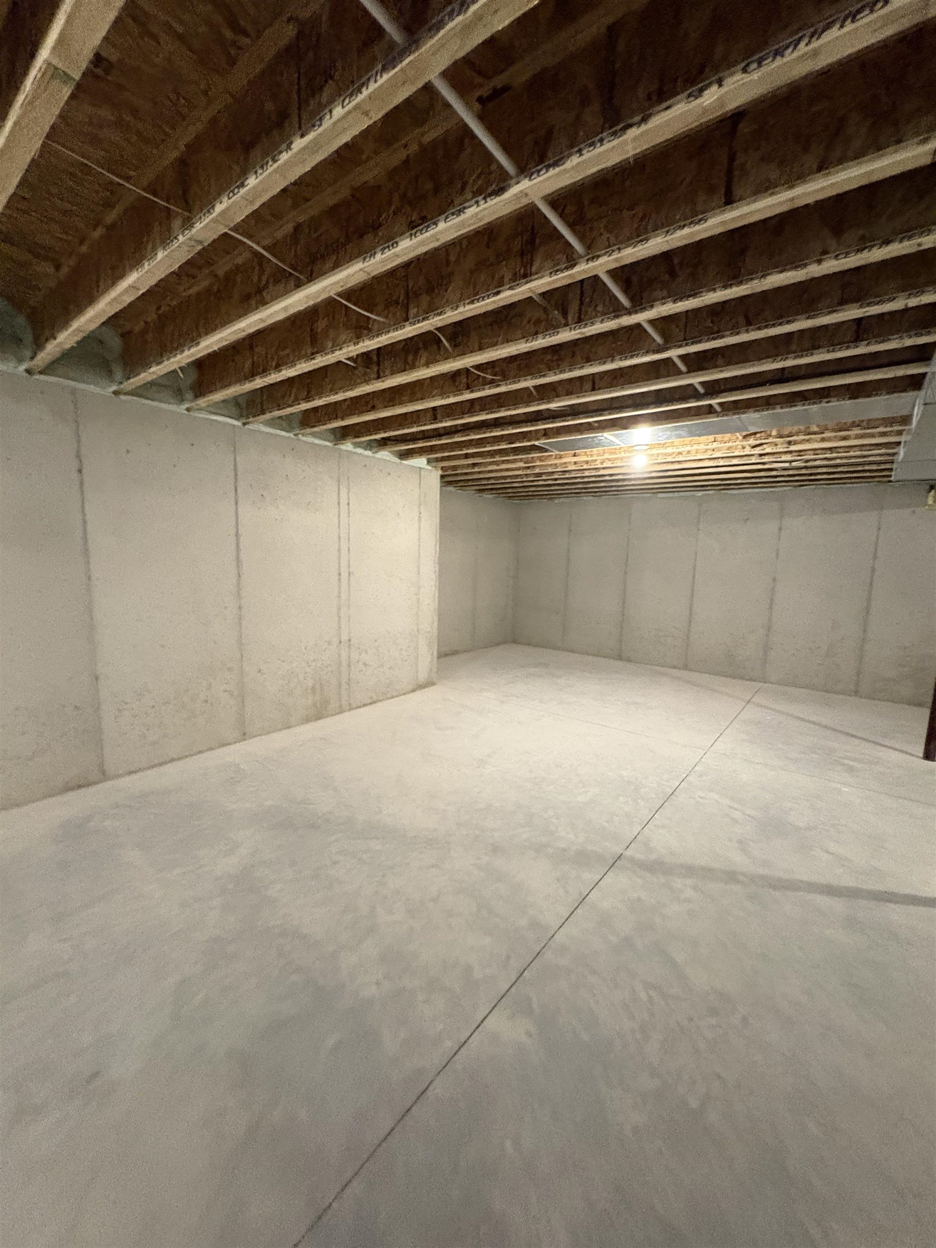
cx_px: 468
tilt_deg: -6.5
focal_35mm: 14
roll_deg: +0.7
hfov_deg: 85.7
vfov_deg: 102.1
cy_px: 624
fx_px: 505
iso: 800
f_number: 2.2
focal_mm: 2.22
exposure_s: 1/60
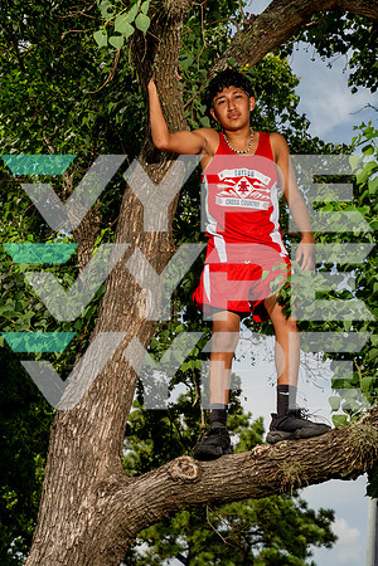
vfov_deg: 28.8
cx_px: 189
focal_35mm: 70
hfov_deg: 19.5
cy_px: 283
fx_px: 1102
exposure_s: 1/800
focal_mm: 70
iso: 200
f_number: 8
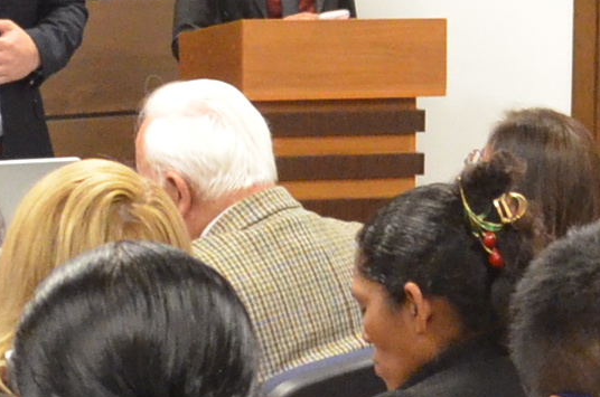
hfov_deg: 9.9
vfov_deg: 6.6
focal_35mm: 207
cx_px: -51
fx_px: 3443
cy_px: -9
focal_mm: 20
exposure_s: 1/80
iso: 2500
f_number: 4
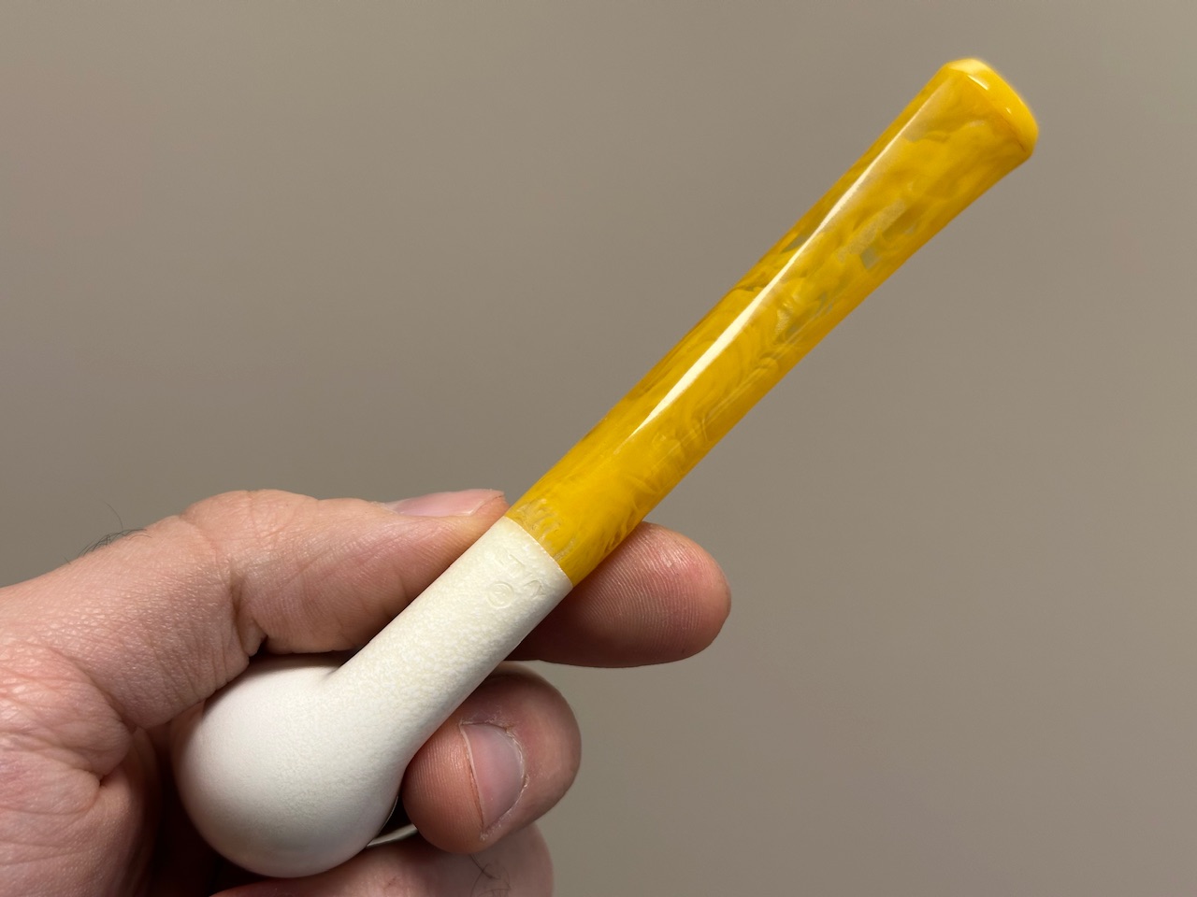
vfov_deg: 30.3
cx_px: 598
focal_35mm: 48
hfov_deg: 39.7
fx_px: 1660
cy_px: 448
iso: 64
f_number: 1.78
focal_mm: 6.86
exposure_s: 1/100
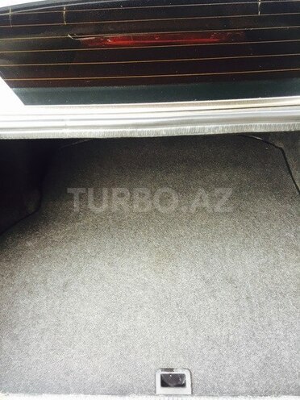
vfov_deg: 61.7
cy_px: 200
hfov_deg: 48.2
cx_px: 150
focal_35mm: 29
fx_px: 335
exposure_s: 1/33
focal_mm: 4.15
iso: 40
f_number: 2.2
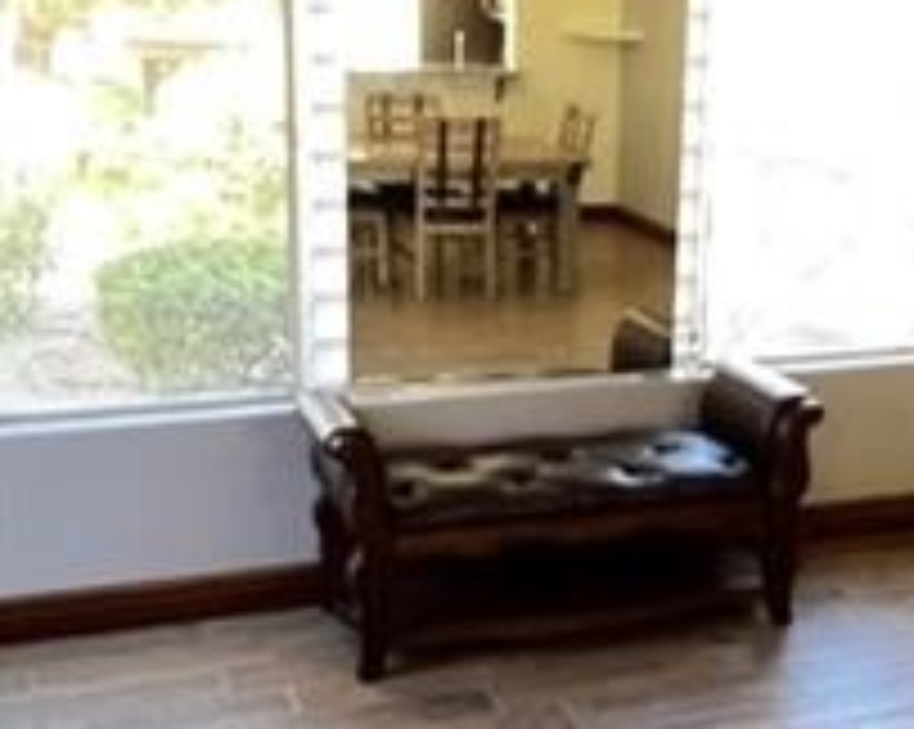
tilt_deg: -13.2
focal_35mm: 50
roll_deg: -1.2
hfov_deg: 37.1
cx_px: 572
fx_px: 1351
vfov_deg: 30.2
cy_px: 356
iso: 500
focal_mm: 1.57
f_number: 1.8
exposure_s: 1/60
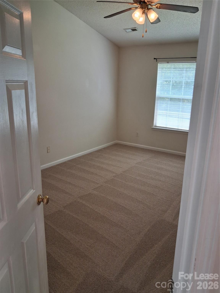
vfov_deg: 65.3
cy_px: 146
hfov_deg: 51.4
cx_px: 110
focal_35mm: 27
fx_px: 229
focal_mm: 4
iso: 160
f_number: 1.8
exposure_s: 1/100
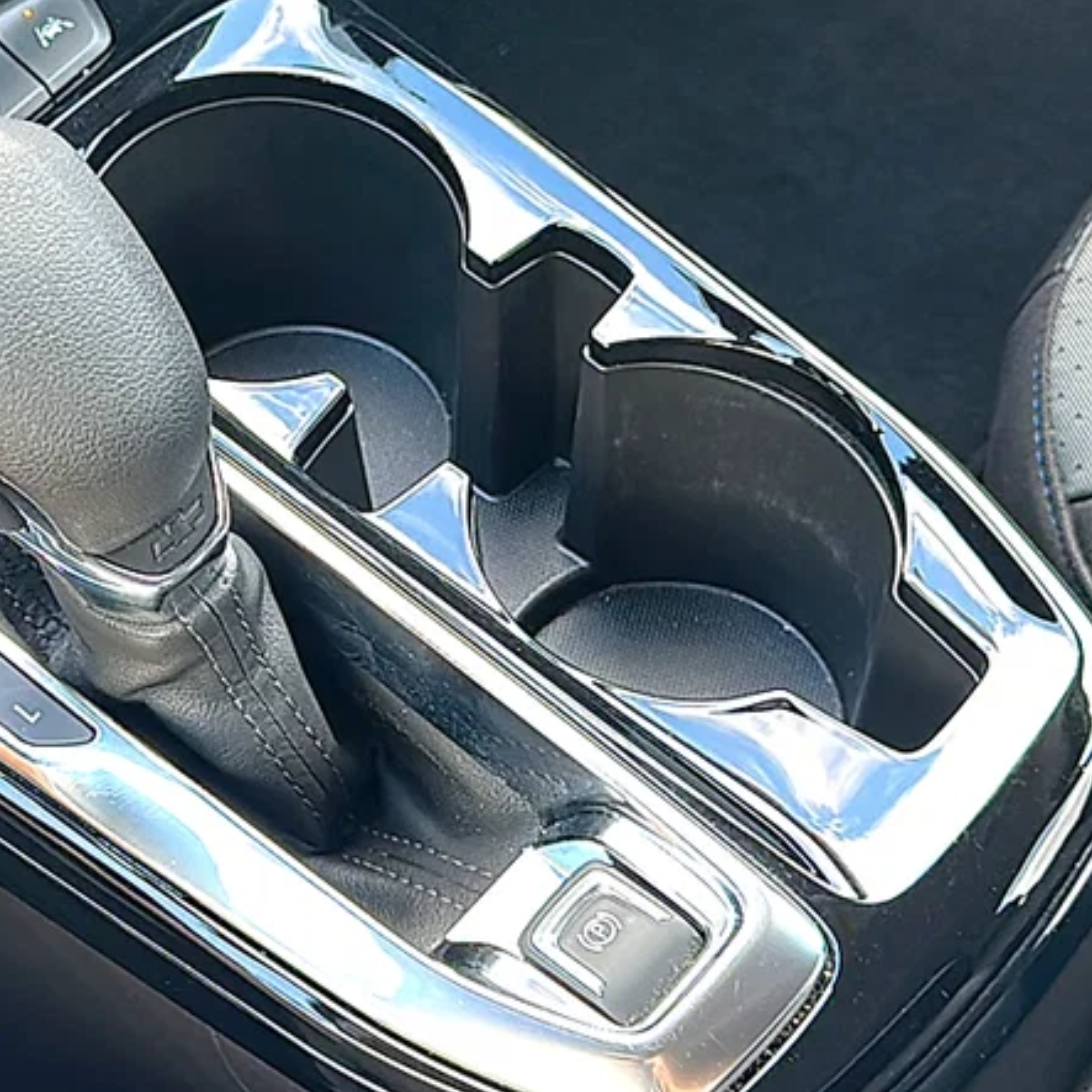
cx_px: 338
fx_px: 2141
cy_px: 526
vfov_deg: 28.6
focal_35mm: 60
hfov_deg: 28.4
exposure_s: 1/92
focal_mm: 6.86
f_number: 1.78
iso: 100
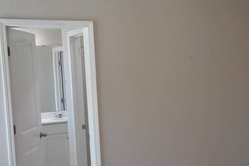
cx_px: 191
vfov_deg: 21.8
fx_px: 429
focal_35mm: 62
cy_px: 113
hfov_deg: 31.7
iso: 12800
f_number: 20
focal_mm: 35
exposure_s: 1/60
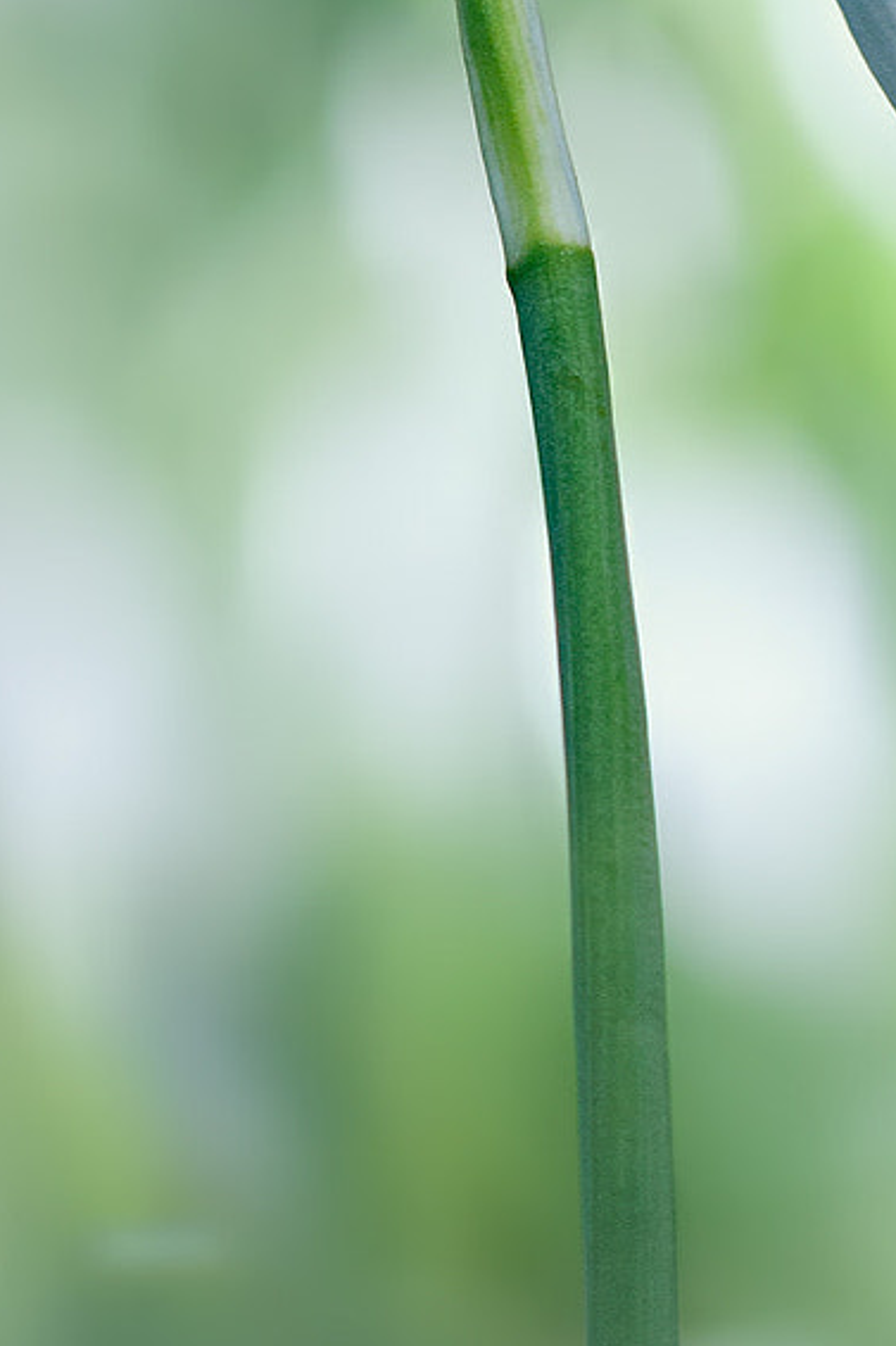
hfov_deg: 2.2
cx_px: 1160
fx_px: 23757
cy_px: 528
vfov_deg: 3.2
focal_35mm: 636
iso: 160
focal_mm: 150
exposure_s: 1/500
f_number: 4
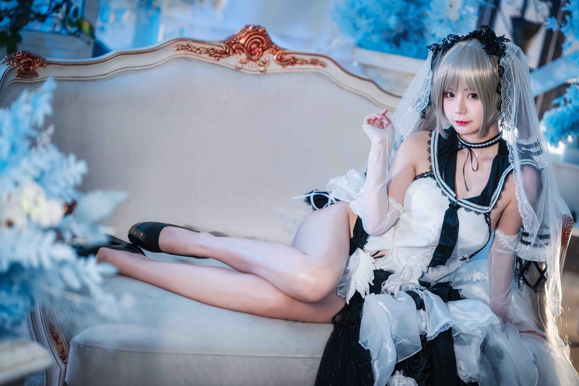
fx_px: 1367
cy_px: 193
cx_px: 290
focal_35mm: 85
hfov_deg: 23.9
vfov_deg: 16.1
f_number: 1.8
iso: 1250
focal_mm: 85
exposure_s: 1/125
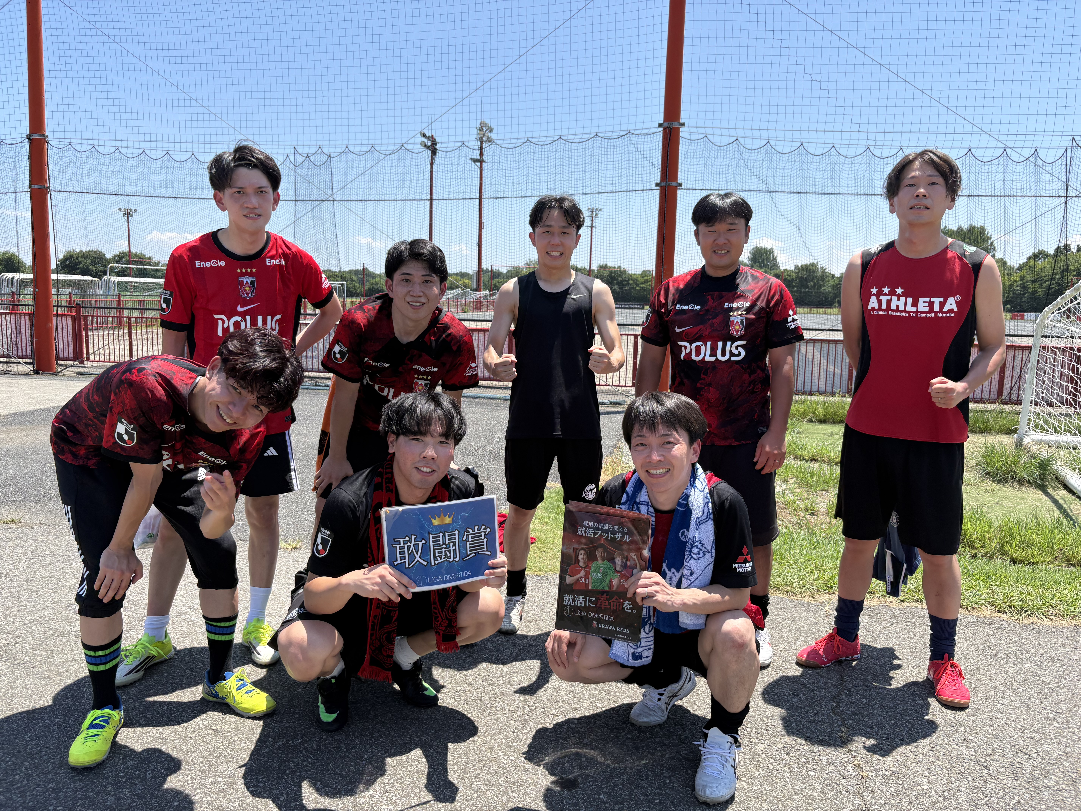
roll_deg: -1.2
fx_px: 812
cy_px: 406
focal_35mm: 26
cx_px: 540
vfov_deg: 53.1
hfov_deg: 67.3
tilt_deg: -6.9
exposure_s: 1/1799
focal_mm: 5.96
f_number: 1.6
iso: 50
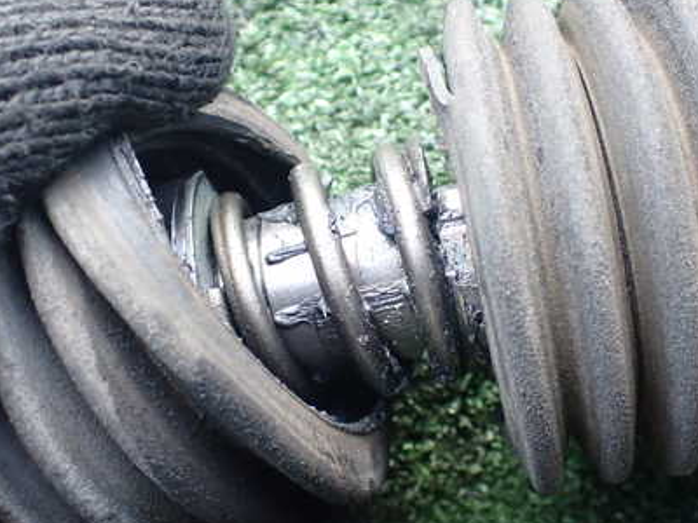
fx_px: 907
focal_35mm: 45
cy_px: 270
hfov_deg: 42.1
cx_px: 366
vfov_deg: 32.2
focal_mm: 5.4
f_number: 2.3
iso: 500
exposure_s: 1/125
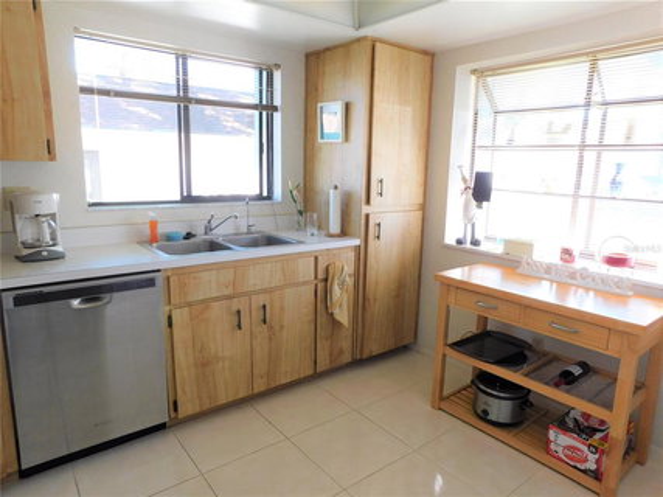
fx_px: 440
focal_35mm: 23
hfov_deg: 73.9
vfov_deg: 58.9
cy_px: 248
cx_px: 332
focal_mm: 4
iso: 180
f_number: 3
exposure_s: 1/30
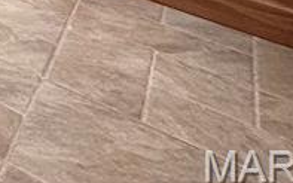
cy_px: -373
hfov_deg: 15.2
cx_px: -409
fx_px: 615
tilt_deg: +0.9
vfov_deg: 10.9
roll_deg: -1.2
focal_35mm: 77
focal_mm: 2.22
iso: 640
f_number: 2.2
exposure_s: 1/60
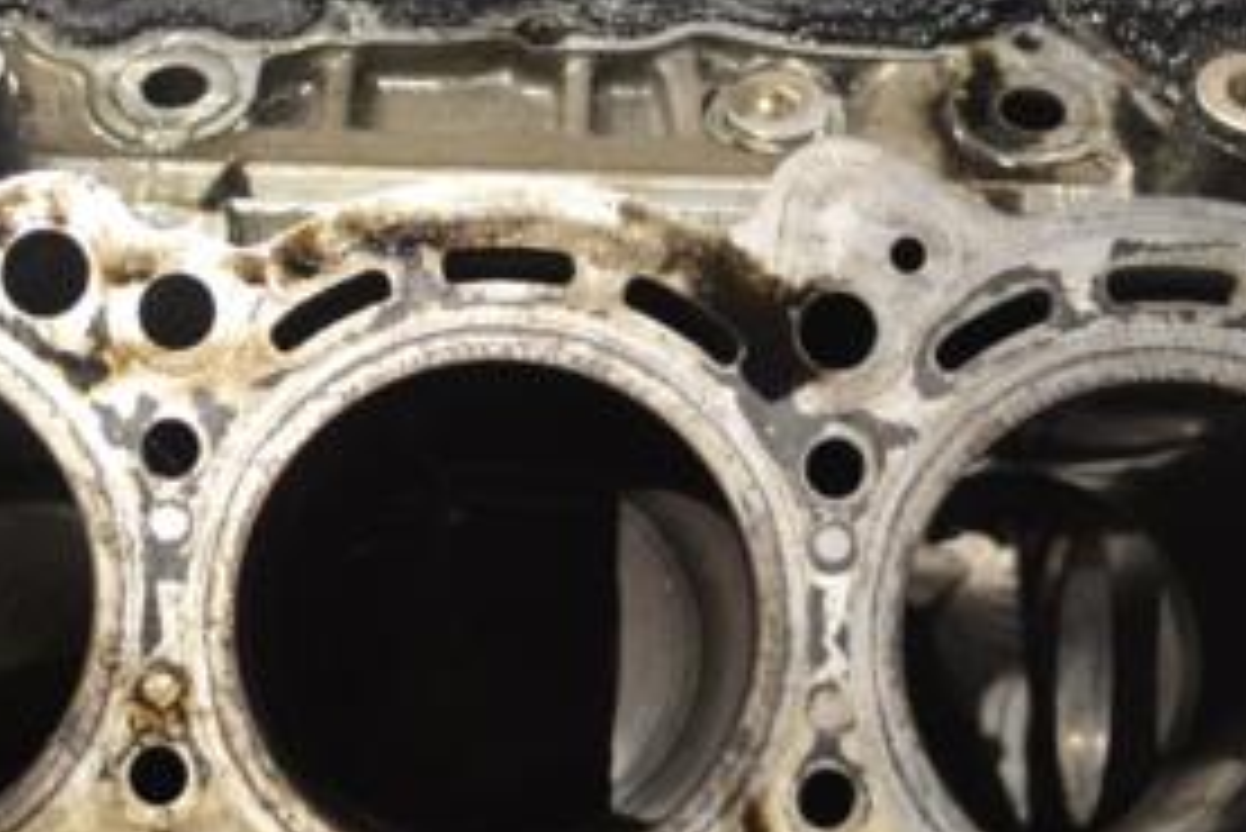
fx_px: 2701
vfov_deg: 17.5
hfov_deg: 25.9
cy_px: 526
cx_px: 468
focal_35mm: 78
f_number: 4
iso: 400
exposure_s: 1/60
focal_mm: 24
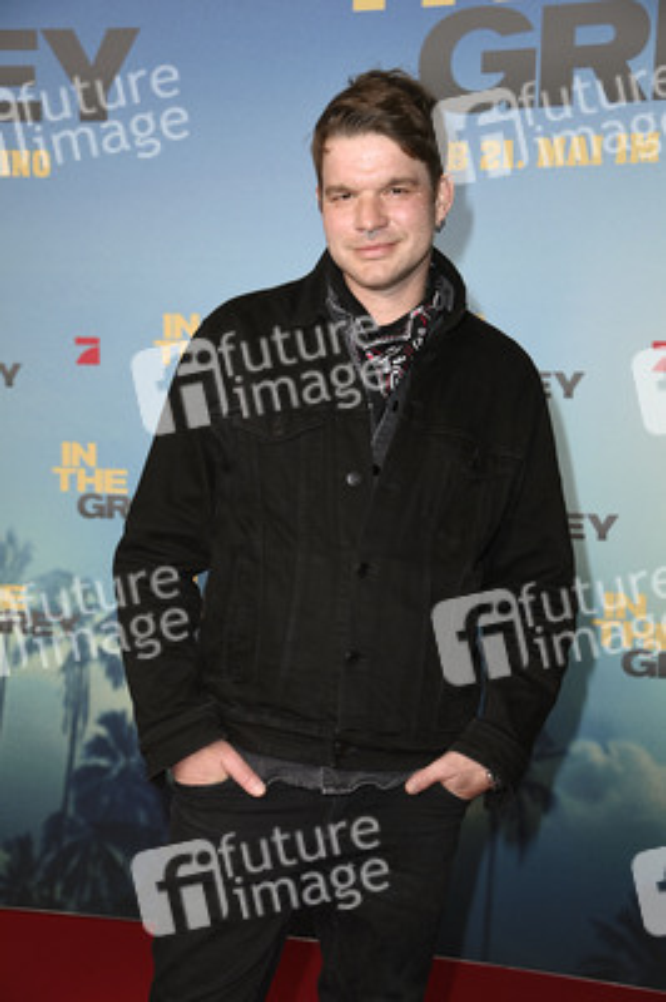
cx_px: 333
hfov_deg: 20.0
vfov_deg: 29.7
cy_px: 501
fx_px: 1890
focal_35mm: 68
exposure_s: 1/250
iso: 1250
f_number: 5.6
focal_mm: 68
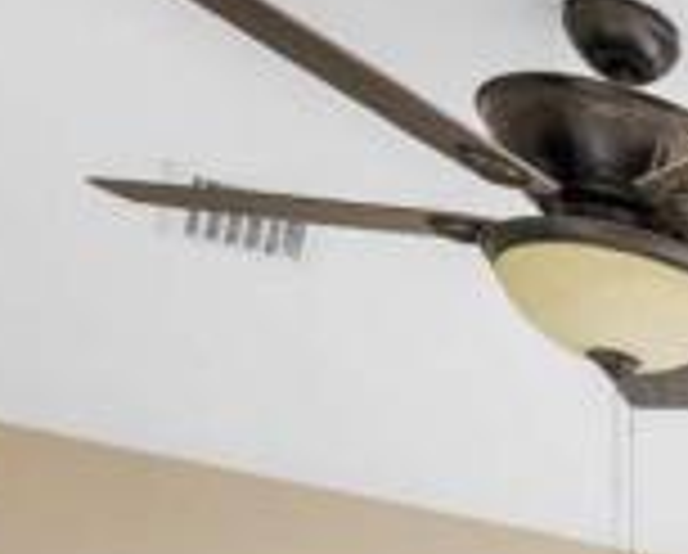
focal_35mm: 103
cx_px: 1983
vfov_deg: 11.7
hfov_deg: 11.7
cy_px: 1417
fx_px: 2101
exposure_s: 1/100
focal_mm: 14
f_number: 5.6
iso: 640
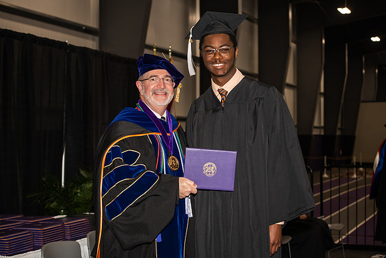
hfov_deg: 28.8
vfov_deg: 19.5
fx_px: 751
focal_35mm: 70
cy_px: 129
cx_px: 193
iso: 1000
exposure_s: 1/200
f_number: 5.6
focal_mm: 70
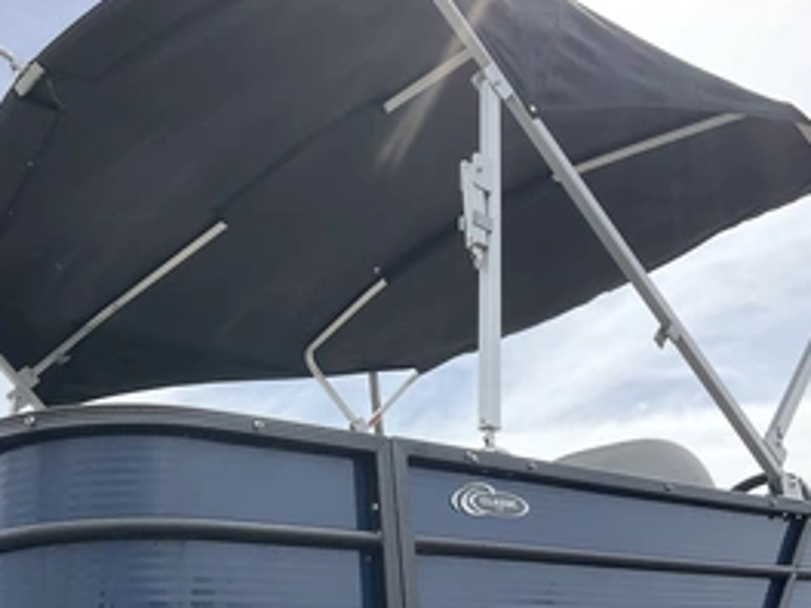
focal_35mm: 44
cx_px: 375
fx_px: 1031
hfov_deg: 42.9
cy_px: 304
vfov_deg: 32.9
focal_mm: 3
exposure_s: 1/1912
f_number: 1.8
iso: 25
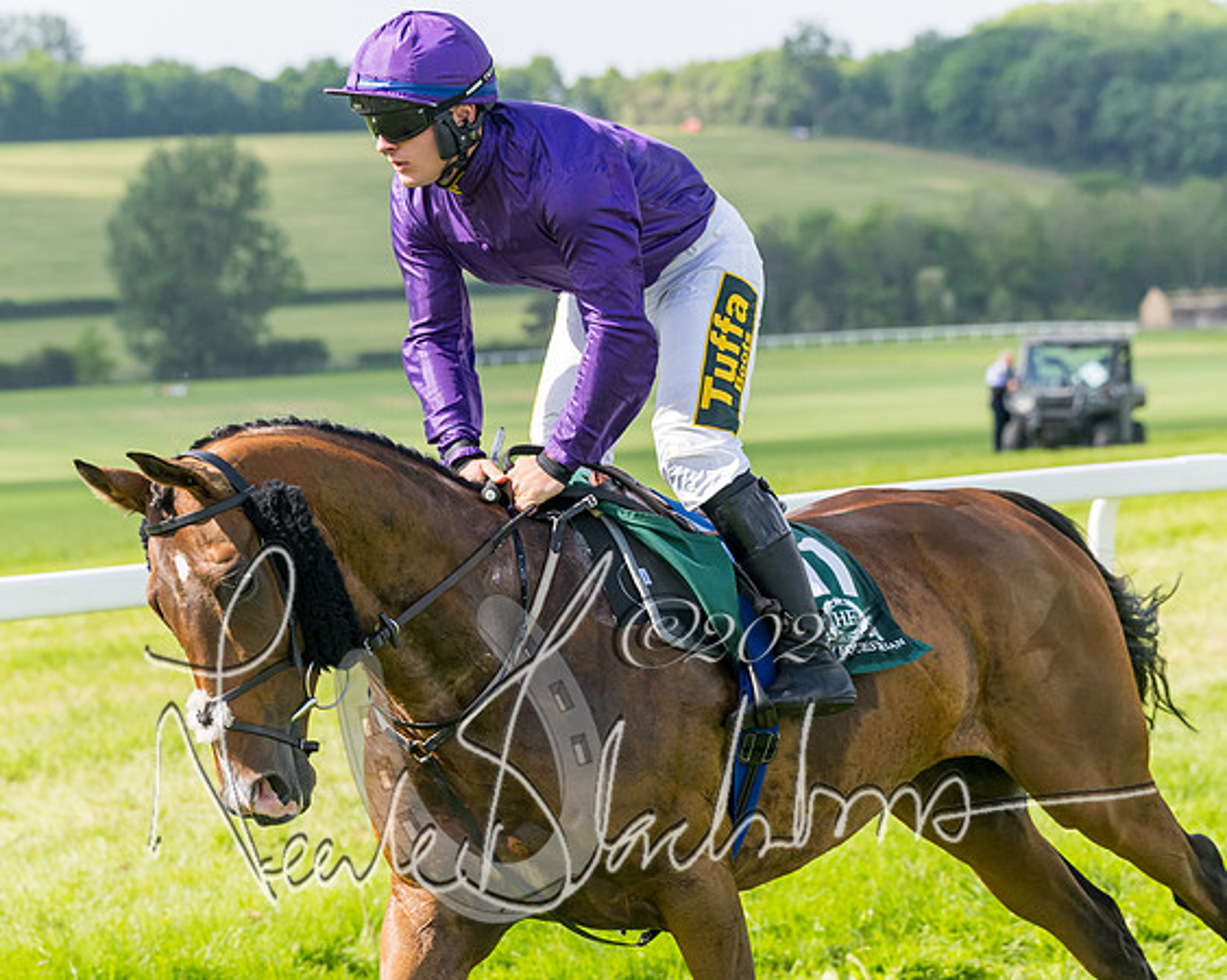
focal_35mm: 167
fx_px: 6057
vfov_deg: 9.3
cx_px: 609
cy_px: 492
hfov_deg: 11.6
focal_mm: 98
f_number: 5
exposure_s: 1/1250
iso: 400
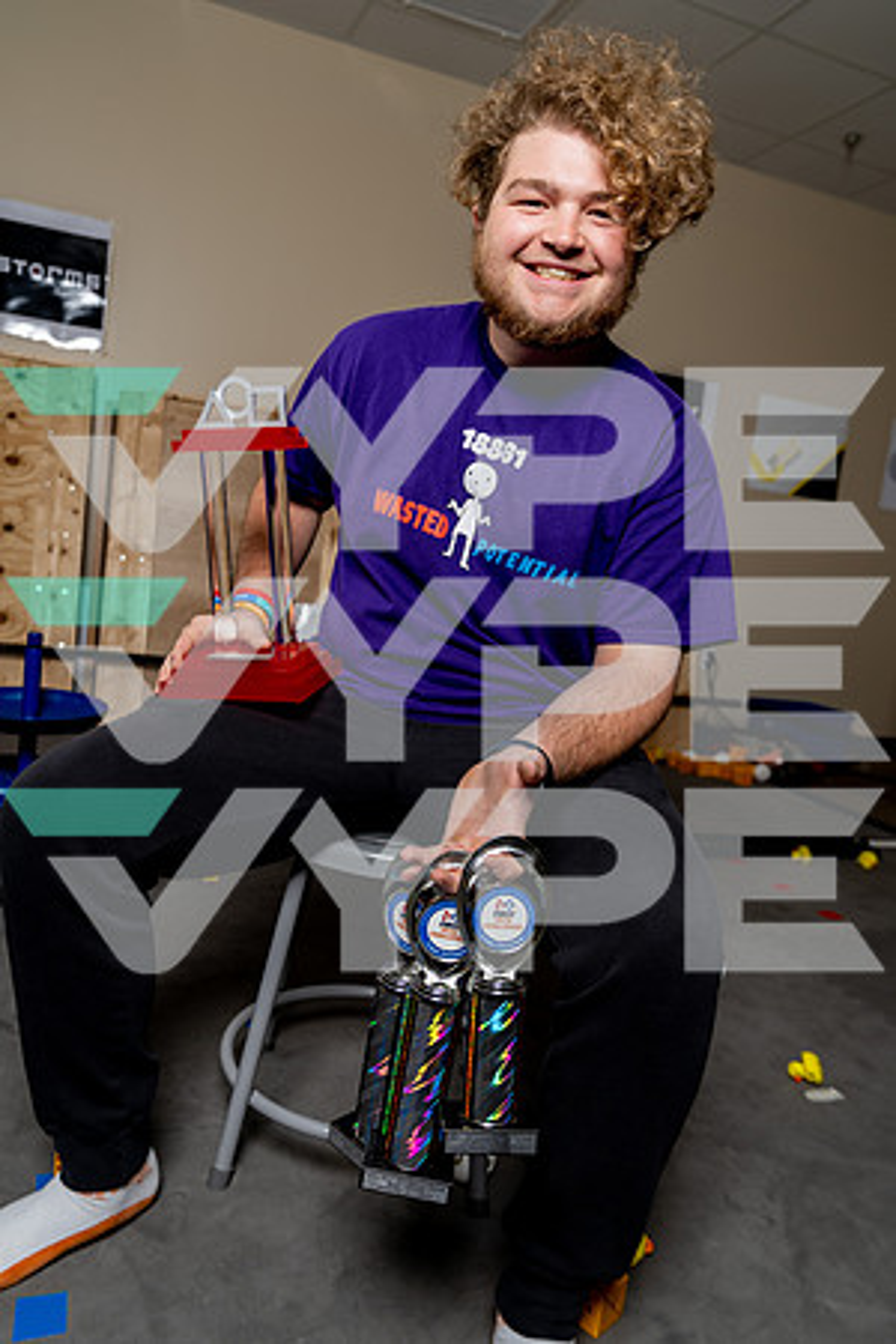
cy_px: 672
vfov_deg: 67.4
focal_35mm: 27
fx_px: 1008
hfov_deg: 47.9
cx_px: 448
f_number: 4.5
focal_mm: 27
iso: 100
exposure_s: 1/250
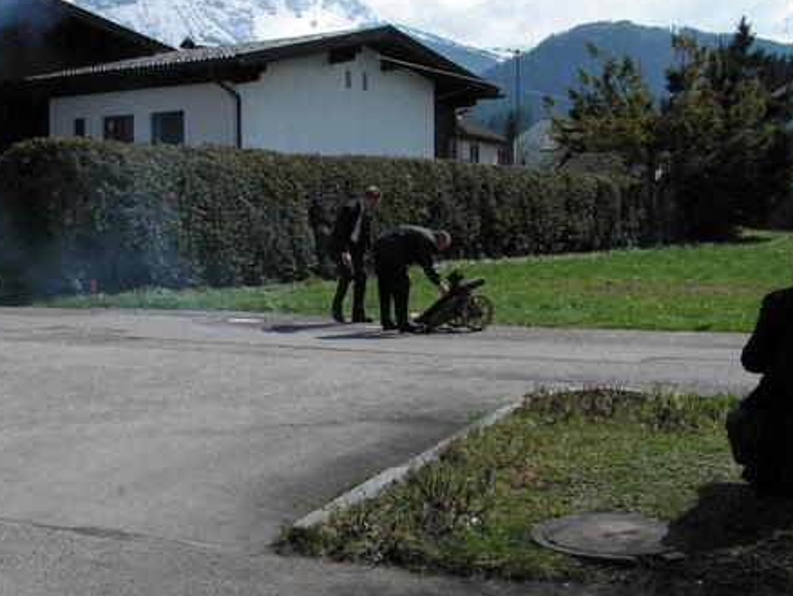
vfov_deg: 28.1
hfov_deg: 36.7
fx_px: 1192
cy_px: 281
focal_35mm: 52
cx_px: 315
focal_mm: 6.4
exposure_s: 1/500
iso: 50
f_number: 4.8
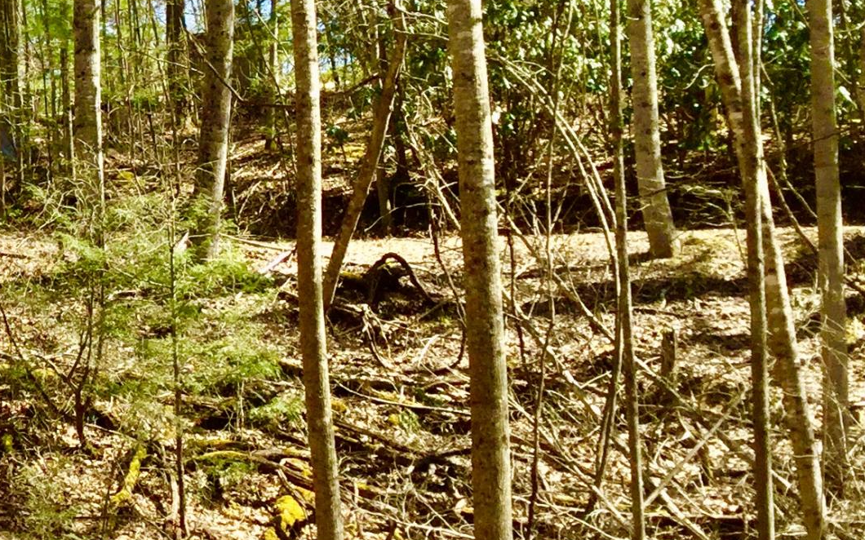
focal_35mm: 93
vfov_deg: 14.0
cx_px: -104
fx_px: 2192
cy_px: 162
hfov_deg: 21.1
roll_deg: +1.3
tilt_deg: +2.6
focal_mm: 3.3
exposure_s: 1/485
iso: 25
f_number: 2.4
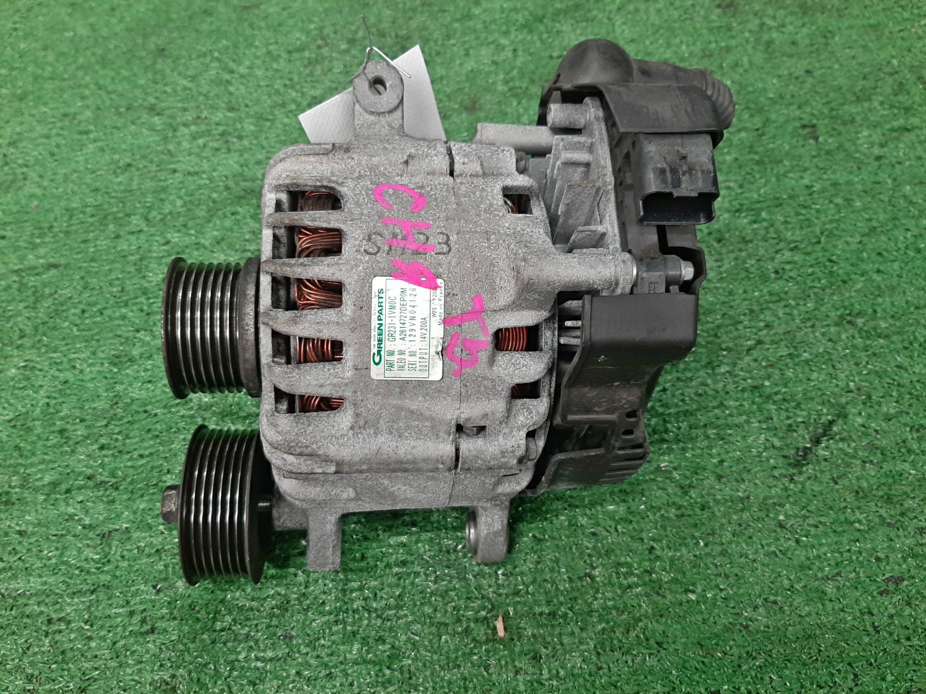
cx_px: 463
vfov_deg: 53.1
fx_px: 696
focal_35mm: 26
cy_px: 347
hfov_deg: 67.3
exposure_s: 1/50
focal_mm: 3.93
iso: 103
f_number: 1.7
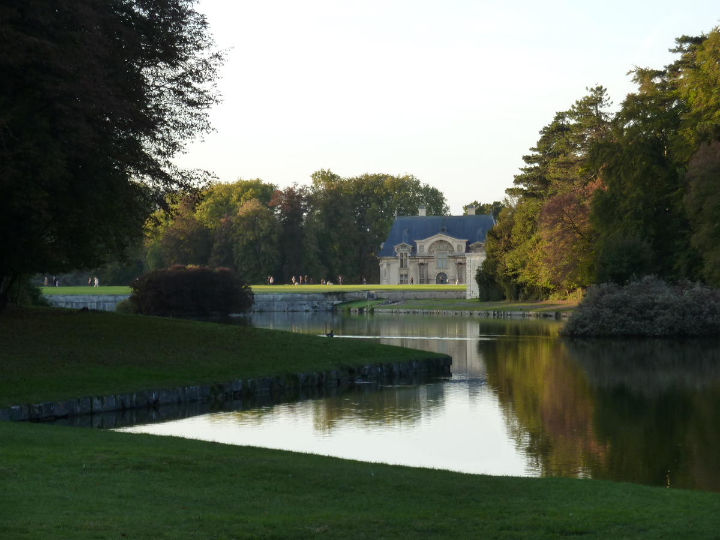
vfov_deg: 12.5
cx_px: 360
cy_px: 270
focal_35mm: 119
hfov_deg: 16.6
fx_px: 2475
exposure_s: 1/80
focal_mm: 19.5
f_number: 4.4
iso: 125
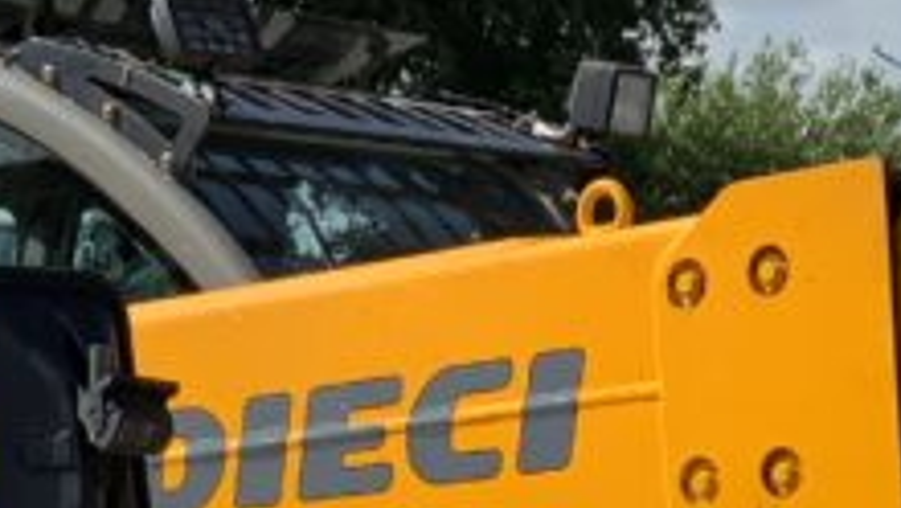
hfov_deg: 14.6
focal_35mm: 147
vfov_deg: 7.9
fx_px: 3514
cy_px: 971
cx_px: 537
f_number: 1.8
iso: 16
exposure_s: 1/1730
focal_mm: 3
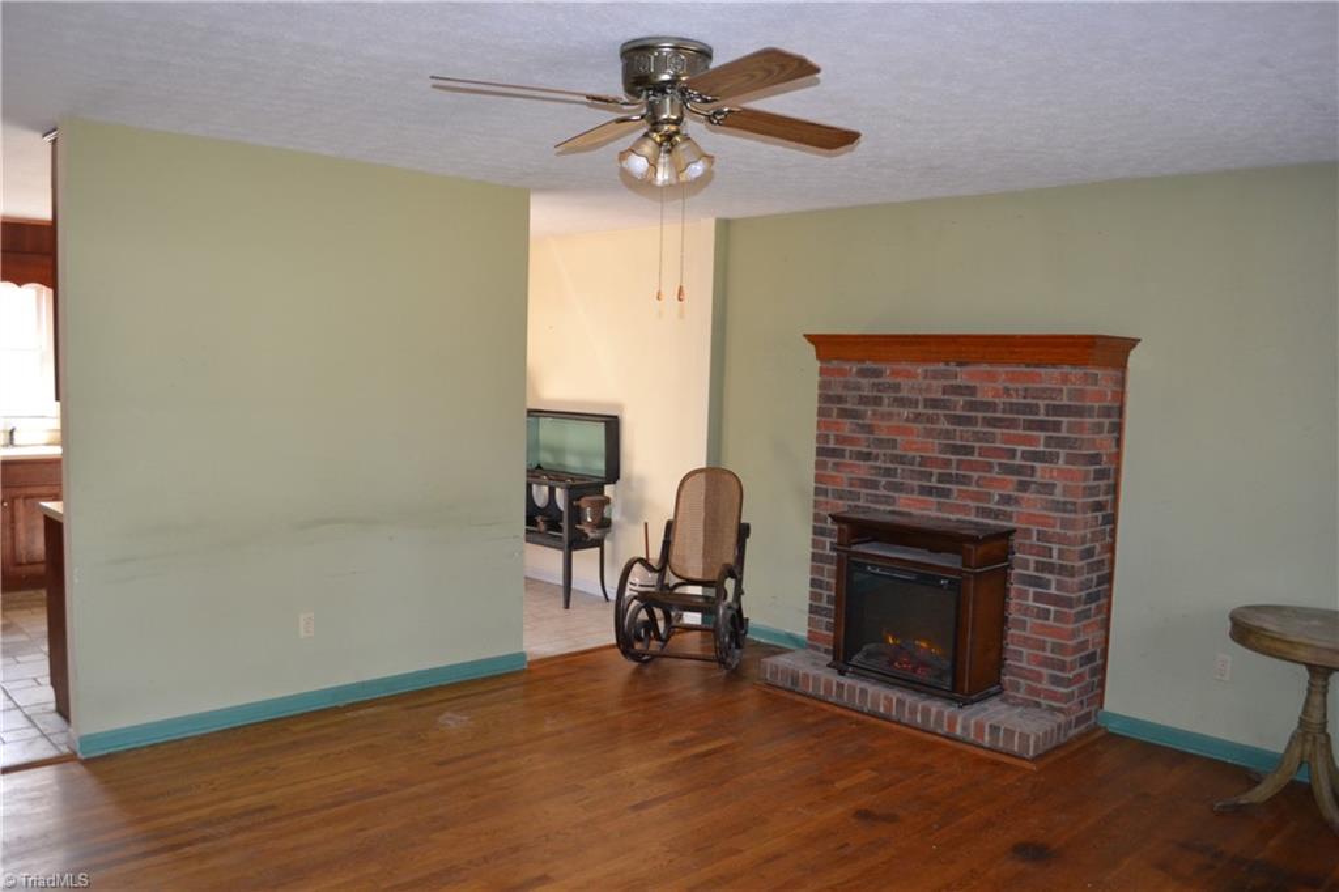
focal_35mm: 27
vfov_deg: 47.9
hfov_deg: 67.4
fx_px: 1004
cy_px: 446
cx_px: 670
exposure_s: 1/60
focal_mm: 18
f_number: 3.5
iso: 900
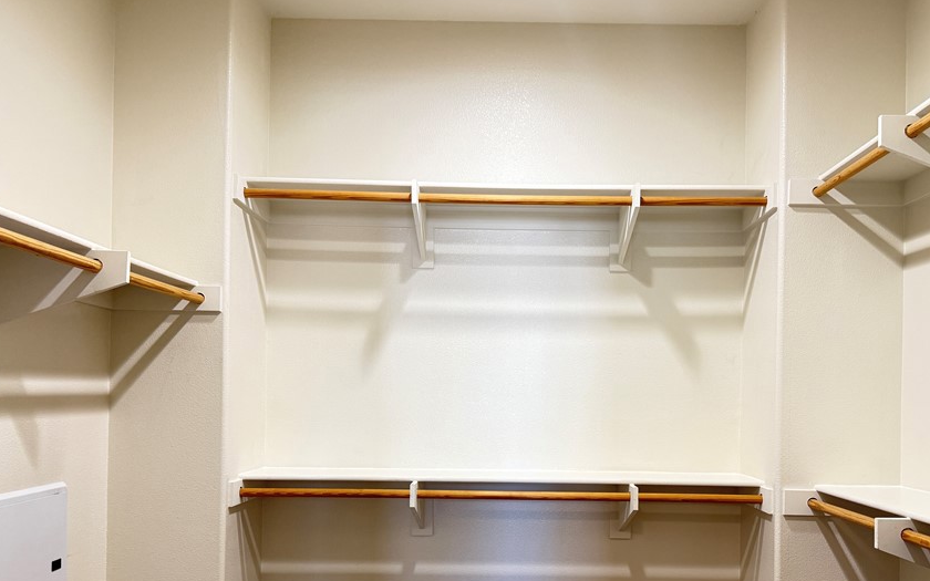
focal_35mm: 31
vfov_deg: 39.9
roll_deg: -0.8
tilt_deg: +0.9
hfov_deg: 61.1
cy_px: 402
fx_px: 786
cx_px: 506
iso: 250
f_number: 1.78
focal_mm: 6.76
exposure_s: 1/60
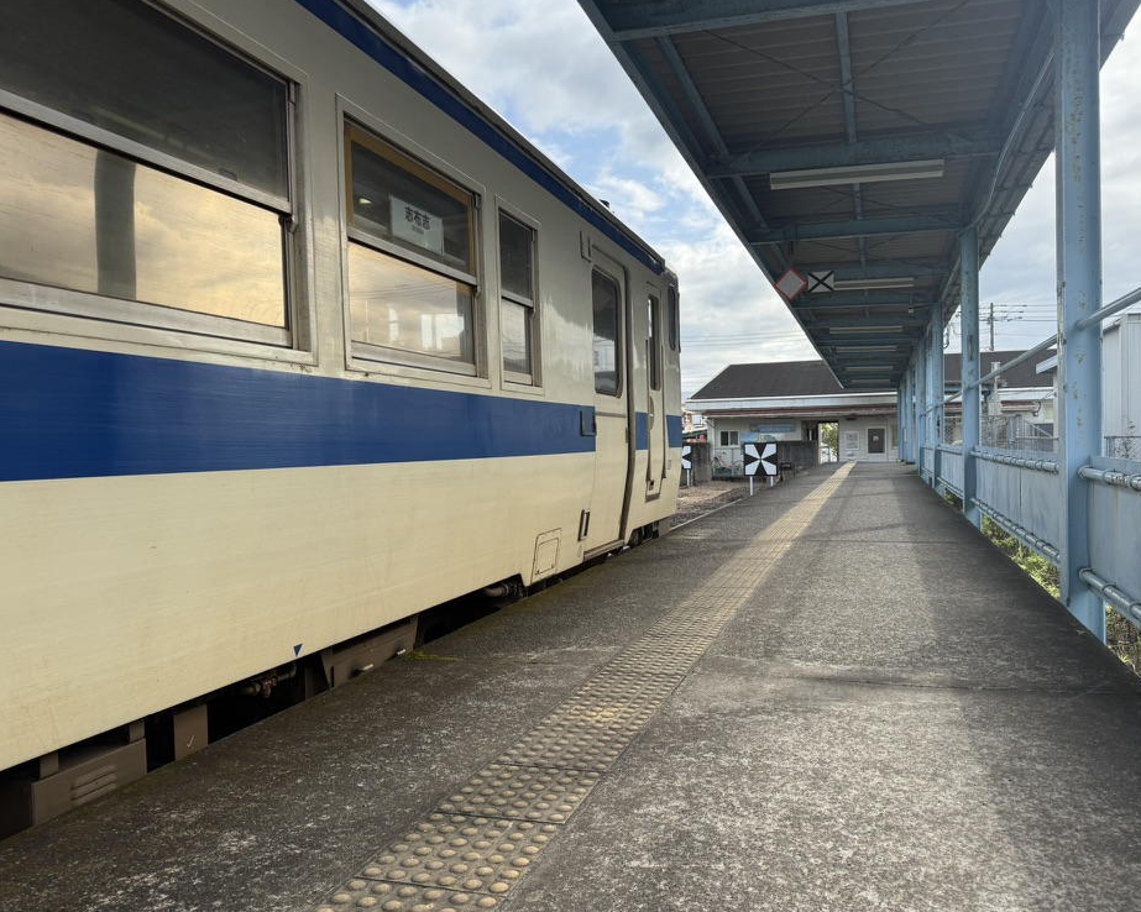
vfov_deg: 54.9
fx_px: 878
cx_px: 612
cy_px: 458
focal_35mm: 26
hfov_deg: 66.0
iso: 100
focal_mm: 6.76
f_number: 1.78
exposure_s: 1/2907
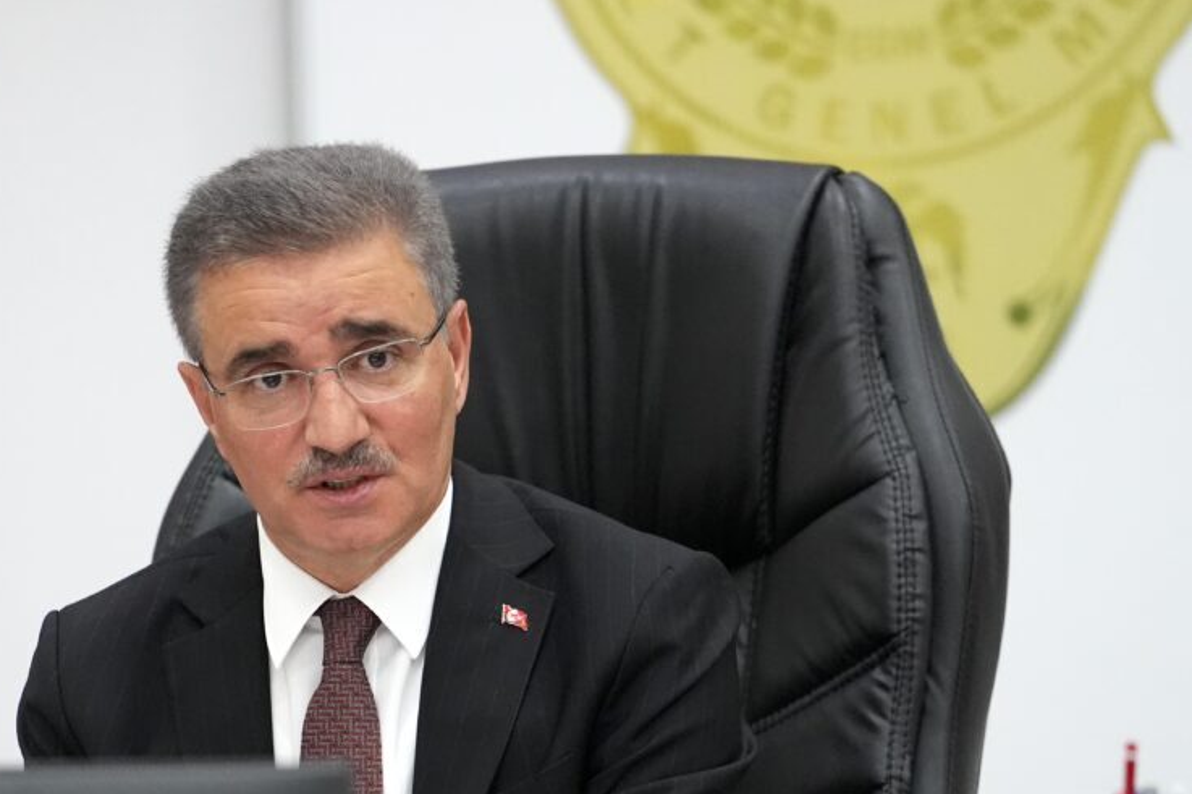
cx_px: 467
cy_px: 685
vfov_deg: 4.0
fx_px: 11387
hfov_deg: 6.0
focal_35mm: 344
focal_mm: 198
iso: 5000
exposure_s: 1/250
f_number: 2.8
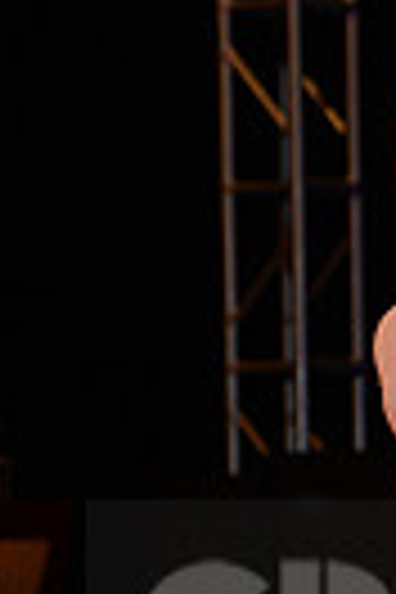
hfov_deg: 3.6
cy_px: 652
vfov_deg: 5.4
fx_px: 6220
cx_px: 709
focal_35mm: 377
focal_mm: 86
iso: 2000
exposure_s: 1/200
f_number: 4.5
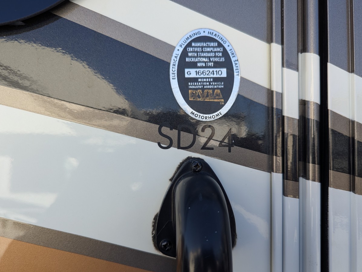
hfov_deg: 63.3
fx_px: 293
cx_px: 192
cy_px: 158
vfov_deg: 49.6
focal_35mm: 28
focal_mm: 6.81
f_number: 1.85
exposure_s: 1/505
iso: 42
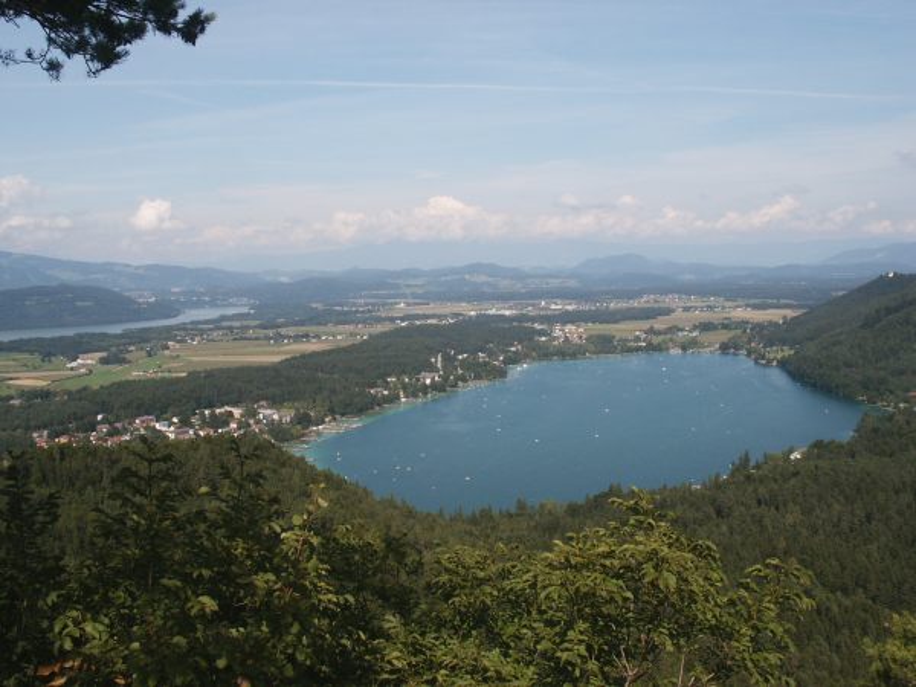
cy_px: 344
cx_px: 458
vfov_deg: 40.7
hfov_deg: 52.6
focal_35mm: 35
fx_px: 926
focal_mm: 7.2
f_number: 6.7
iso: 64
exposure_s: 1/250
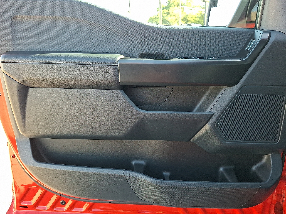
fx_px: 207
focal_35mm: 25
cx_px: 143
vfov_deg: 54.9
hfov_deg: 69.4
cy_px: 107
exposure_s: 1/120
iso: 71
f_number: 1.8
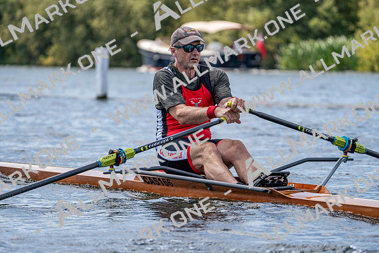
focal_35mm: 250
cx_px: 190
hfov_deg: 8.2
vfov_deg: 5.5
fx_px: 2632
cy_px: 126
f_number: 5.6
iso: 400
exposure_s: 1/2000
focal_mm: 250
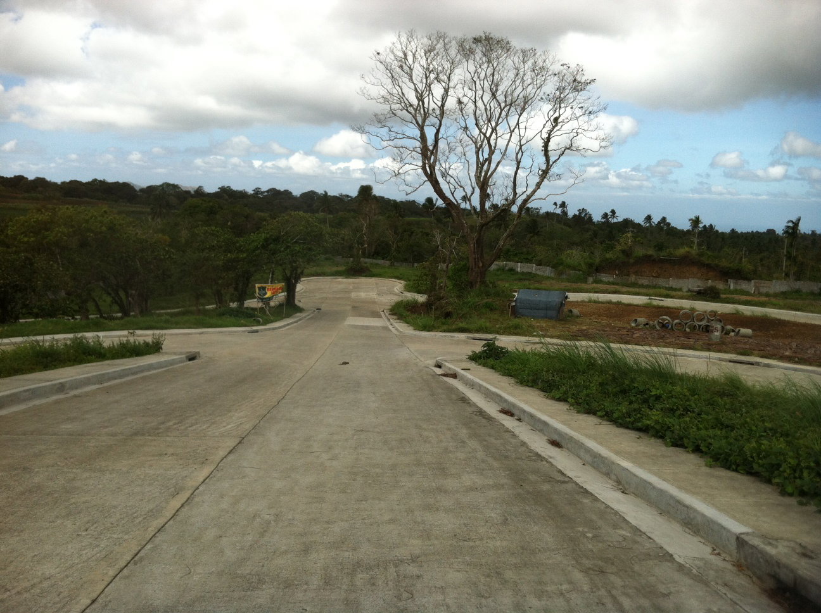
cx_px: 410
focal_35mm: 35
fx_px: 829
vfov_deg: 40.6
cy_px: 306
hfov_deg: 52.7
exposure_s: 1/938
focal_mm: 3.85
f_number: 2.8
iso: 80
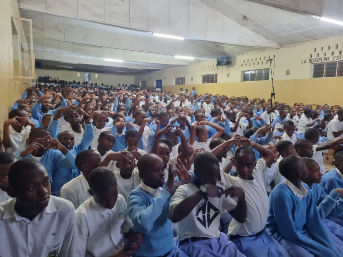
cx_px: 172
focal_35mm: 26
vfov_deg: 53.1
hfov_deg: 67.3
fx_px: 258
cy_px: 128
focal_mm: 5.4
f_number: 1.8
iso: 1250
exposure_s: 1/25
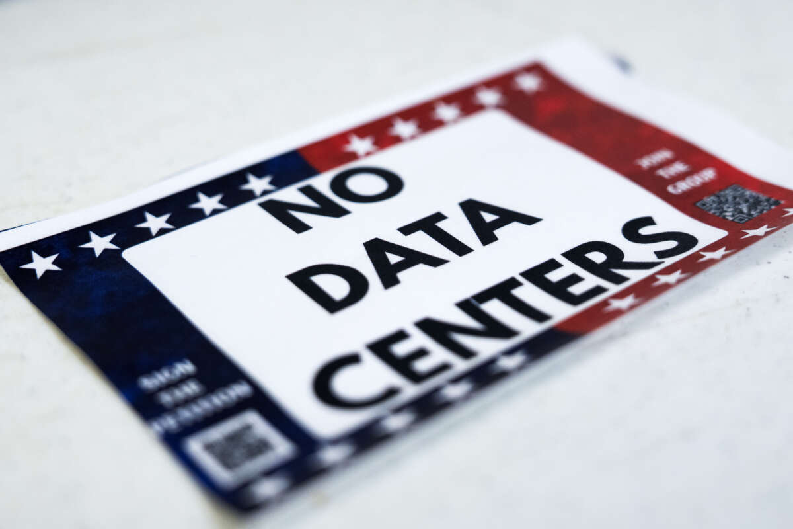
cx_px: 396
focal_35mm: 60
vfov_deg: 22.6
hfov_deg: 33.4
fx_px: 1322
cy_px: 264
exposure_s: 1/400
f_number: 2.8
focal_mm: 40
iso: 1250
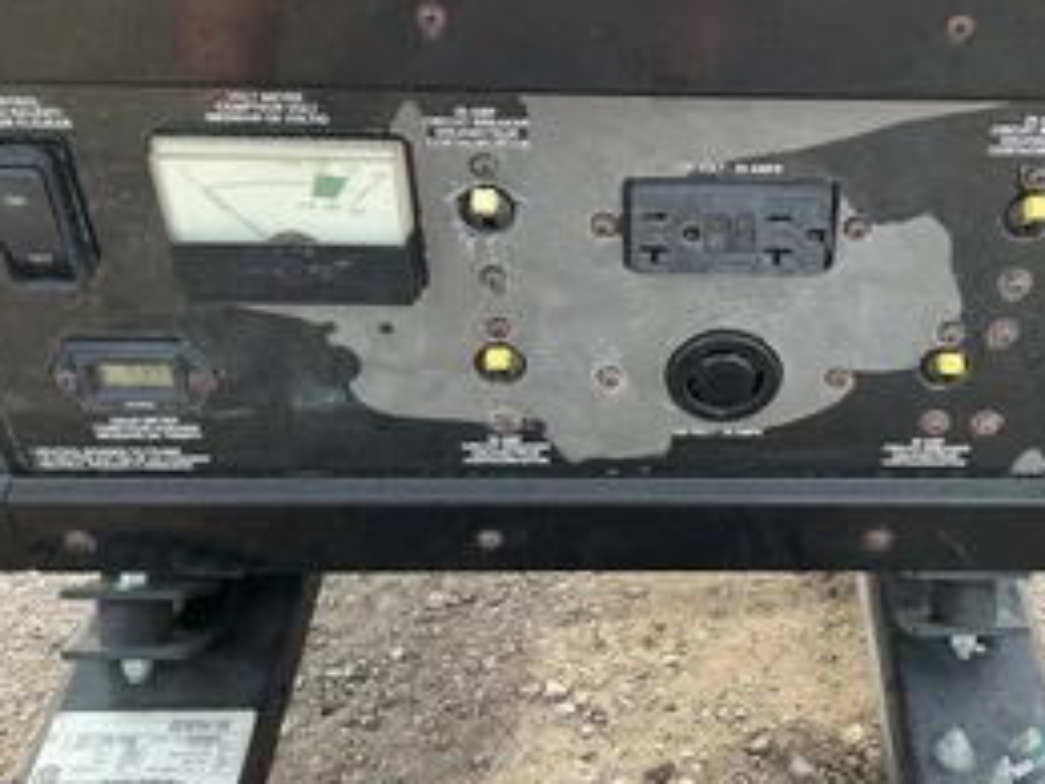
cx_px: 719
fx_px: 1298
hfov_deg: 43.1
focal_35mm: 43
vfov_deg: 33.6
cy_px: 394
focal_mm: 3
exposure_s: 1/144
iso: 20
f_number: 1.8
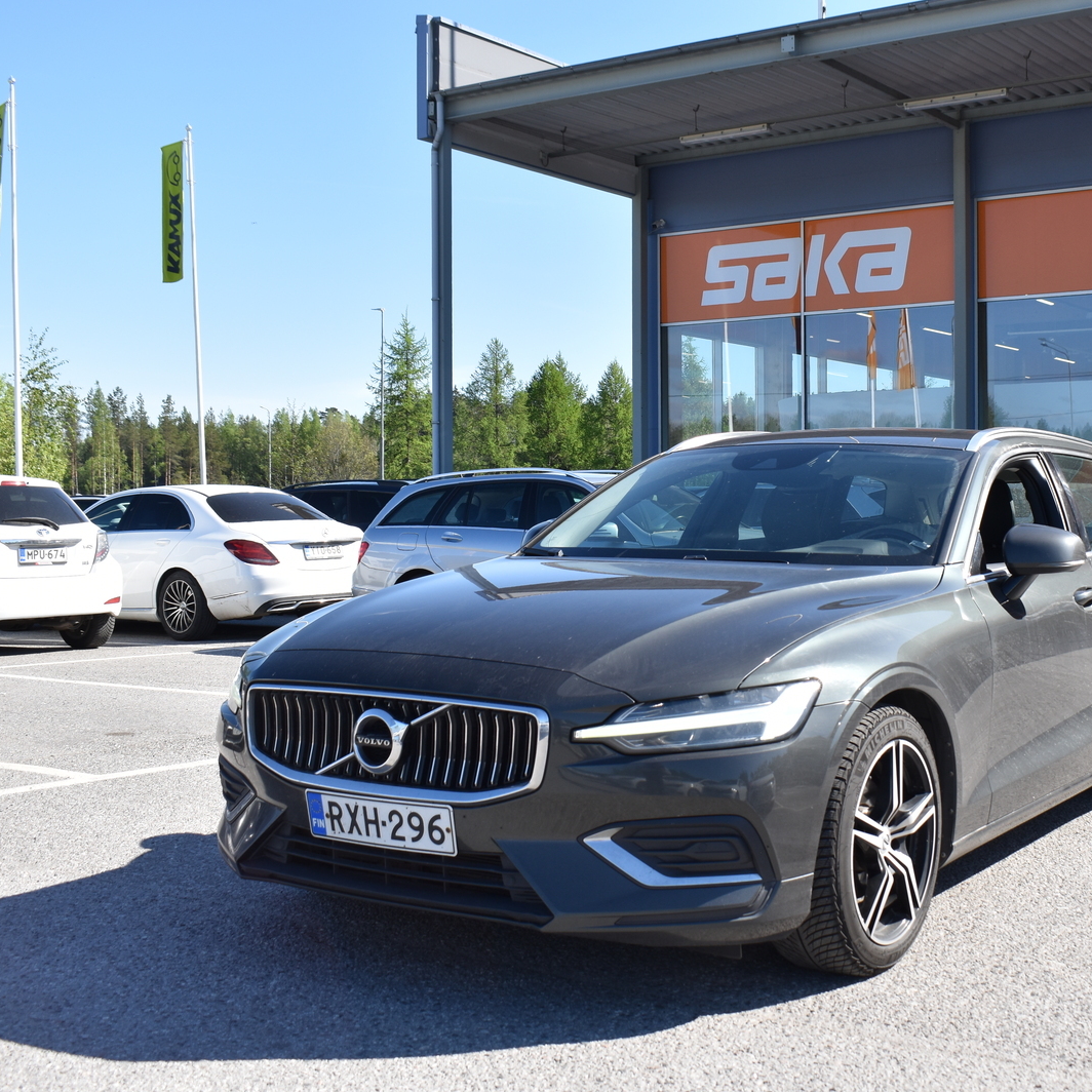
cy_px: 552
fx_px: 1593
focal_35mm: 45
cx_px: 748
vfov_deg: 37.8
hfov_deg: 37.3
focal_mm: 23
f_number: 8
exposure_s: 1/350
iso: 200
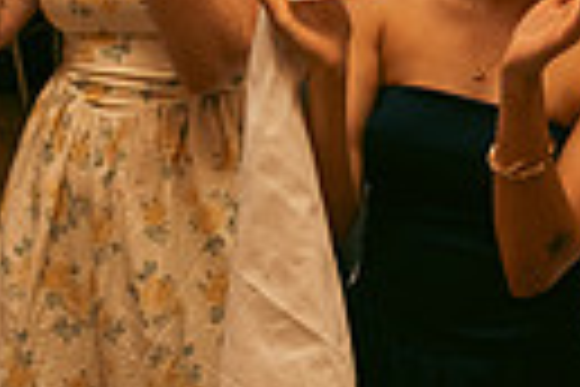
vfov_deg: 12.6
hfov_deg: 18.6
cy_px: 88
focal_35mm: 108
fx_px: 1740
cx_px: 540
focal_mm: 24
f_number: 3.5
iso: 2500
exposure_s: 1/160
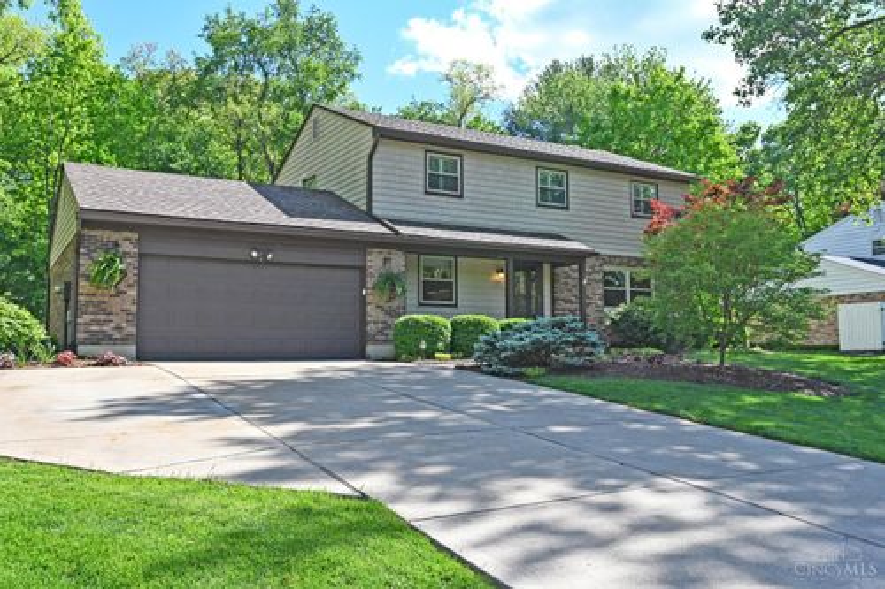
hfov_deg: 61.9
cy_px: 294
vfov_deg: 43.6
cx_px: 442
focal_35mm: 30
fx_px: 737
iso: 110
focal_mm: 30
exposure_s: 1/250
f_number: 5.6
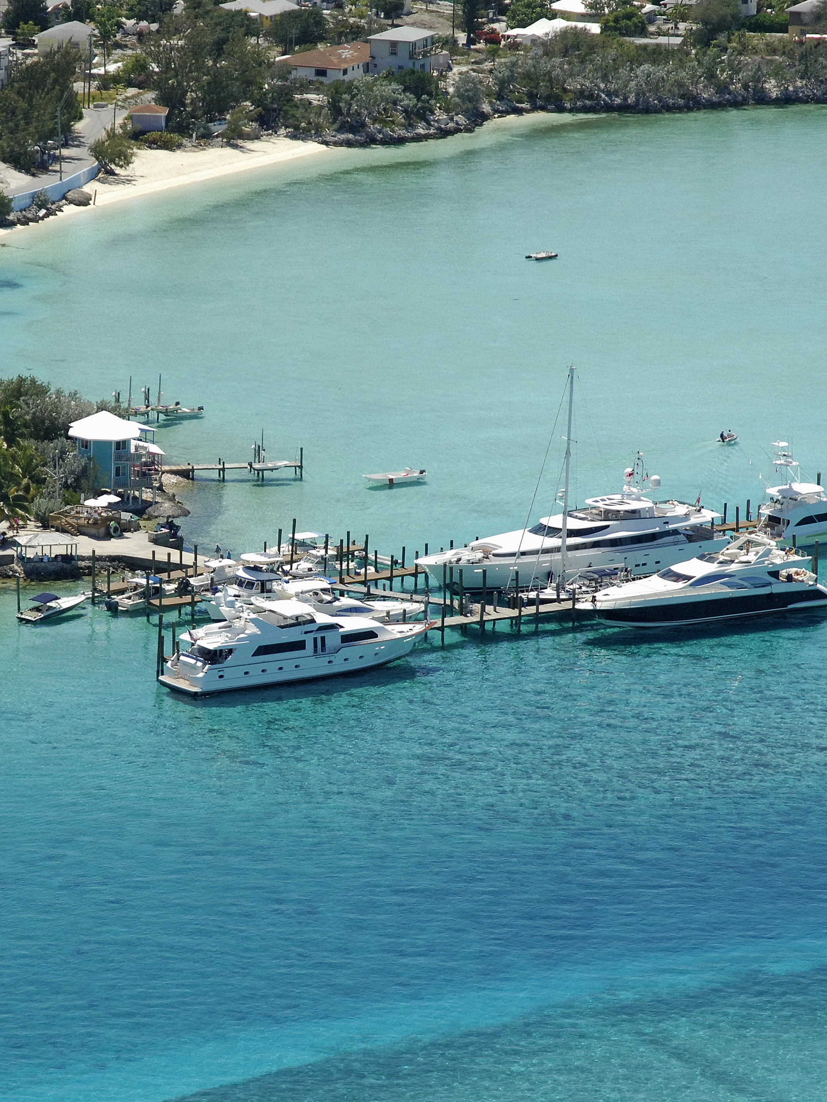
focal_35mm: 185
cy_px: 551
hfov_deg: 8.0
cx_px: 220
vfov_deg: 10.7
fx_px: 5883
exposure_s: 1/1000
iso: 400
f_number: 9
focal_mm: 85
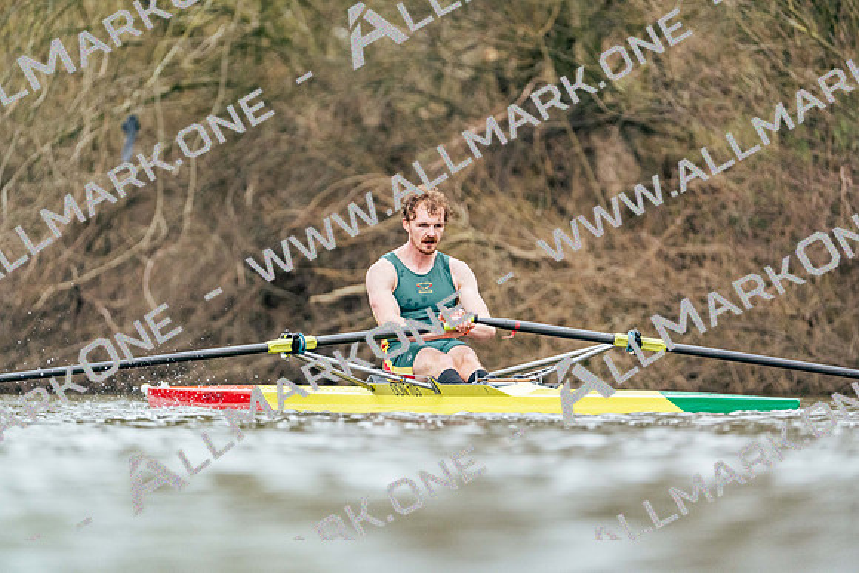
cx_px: 430
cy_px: 286
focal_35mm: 512
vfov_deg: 2.7
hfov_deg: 4.0
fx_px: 12219
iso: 5000
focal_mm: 512
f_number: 6.3
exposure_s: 1/1600
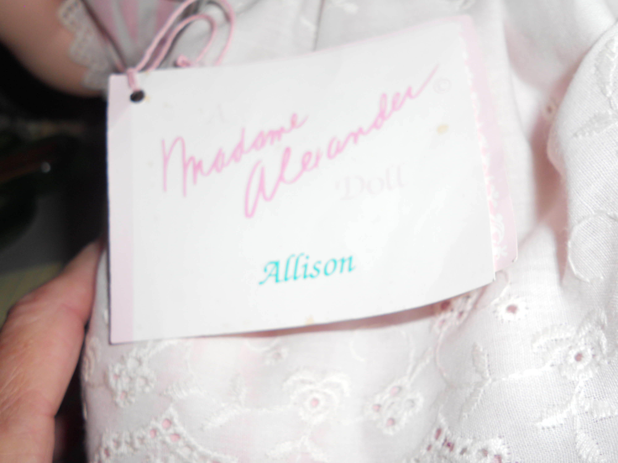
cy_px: 232
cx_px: 309
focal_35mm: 32
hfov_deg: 56.8
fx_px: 571
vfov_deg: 44.2
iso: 80
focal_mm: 5.8
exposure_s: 1/25
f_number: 8.8
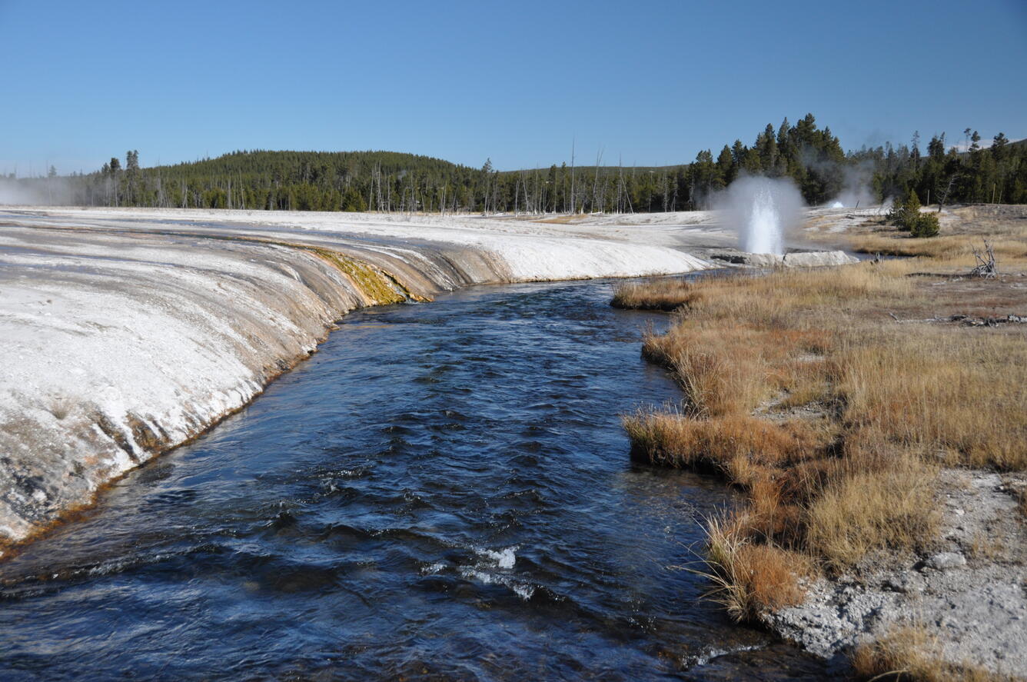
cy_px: 341
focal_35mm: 36
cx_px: 514
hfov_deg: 53.2
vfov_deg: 36.8
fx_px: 1026
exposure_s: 1/1600
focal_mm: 24
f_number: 3.8
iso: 400
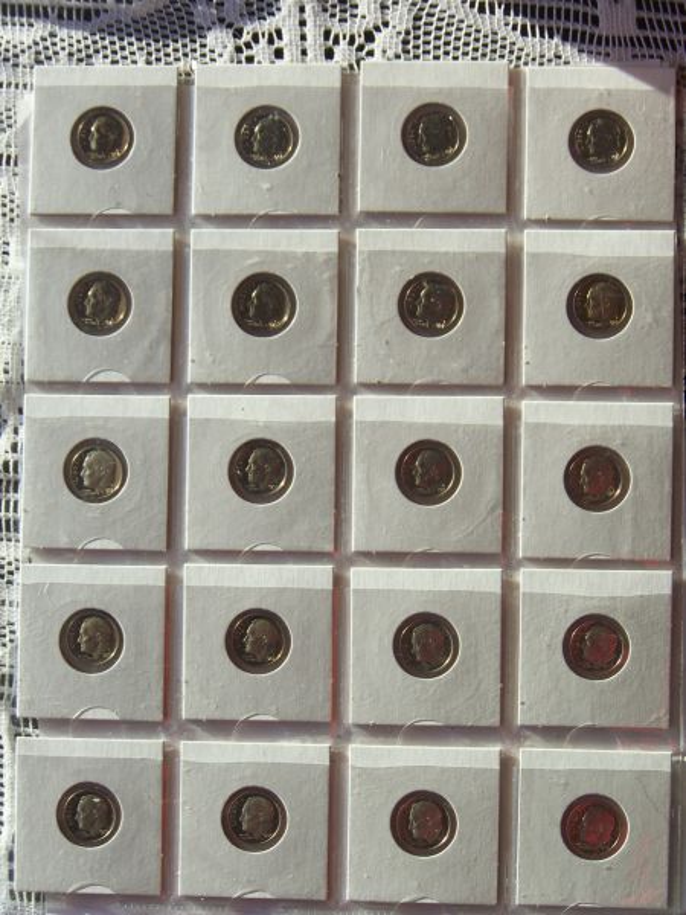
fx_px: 2801
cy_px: 458
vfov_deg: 18.5
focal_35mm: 106
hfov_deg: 14.0
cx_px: 343
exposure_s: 1/125
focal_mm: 17.6
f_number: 3.2
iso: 64
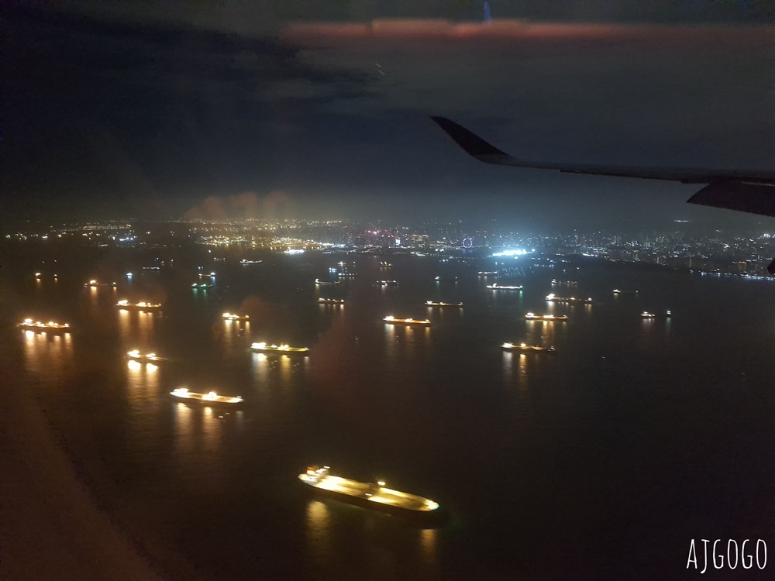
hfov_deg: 67.3
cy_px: 290
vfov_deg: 53.1
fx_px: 582
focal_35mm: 26
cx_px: 388
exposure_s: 1/5
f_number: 1.7
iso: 1000
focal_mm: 4.32
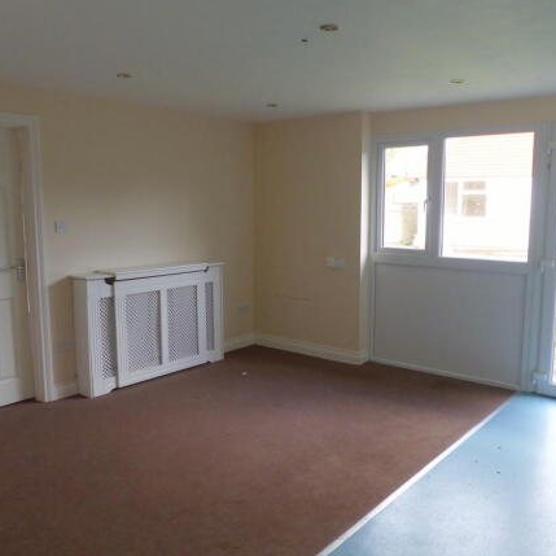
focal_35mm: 30
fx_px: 545
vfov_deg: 54.0
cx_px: 297
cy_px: 279
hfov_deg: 54.0
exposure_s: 1/60
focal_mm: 4.5
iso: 125
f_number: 2.8
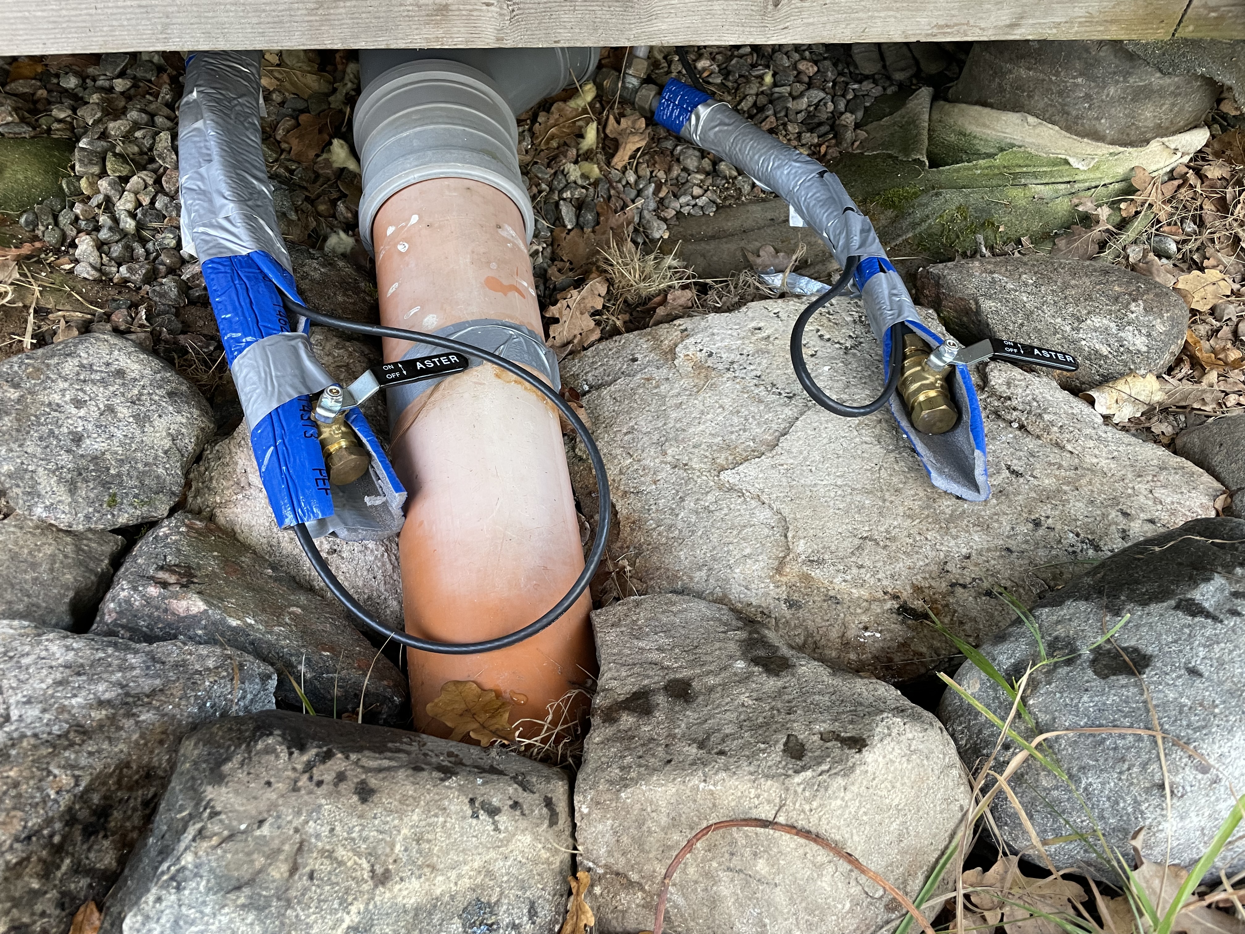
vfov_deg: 53.1
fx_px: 935
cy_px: 467
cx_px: 622
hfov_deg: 67.3
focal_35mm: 26
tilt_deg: -52.5
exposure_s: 1/60
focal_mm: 4.2
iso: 160
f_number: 1.6
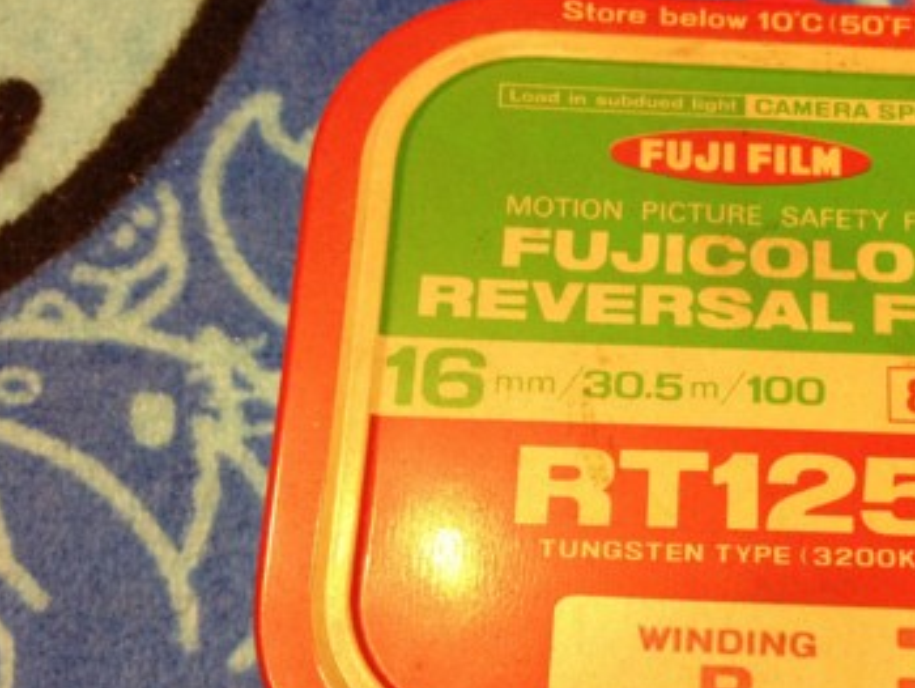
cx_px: 753
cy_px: 432
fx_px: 1587
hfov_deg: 31.2
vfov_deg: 24.4
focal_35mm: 60
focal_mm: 4.28
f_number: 2.4
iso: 320
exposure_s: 1/20
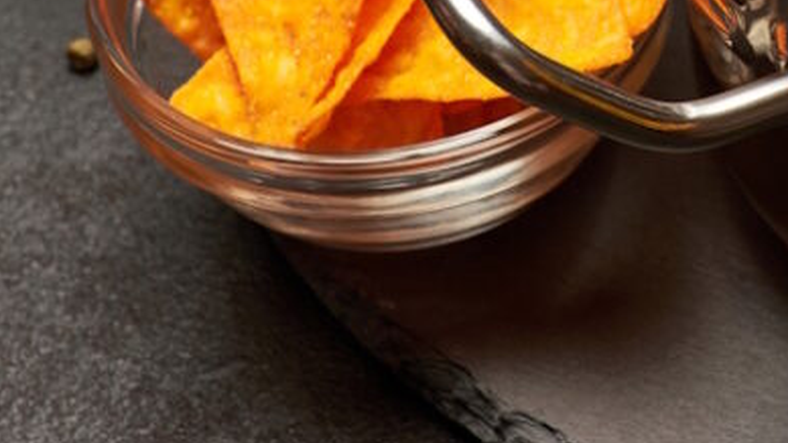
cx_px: 890
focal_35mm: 262
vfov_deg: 4.6
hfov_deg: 8.2
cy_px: -118
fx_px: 5473
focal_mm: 55
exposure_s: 1/125
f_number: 8
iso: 160
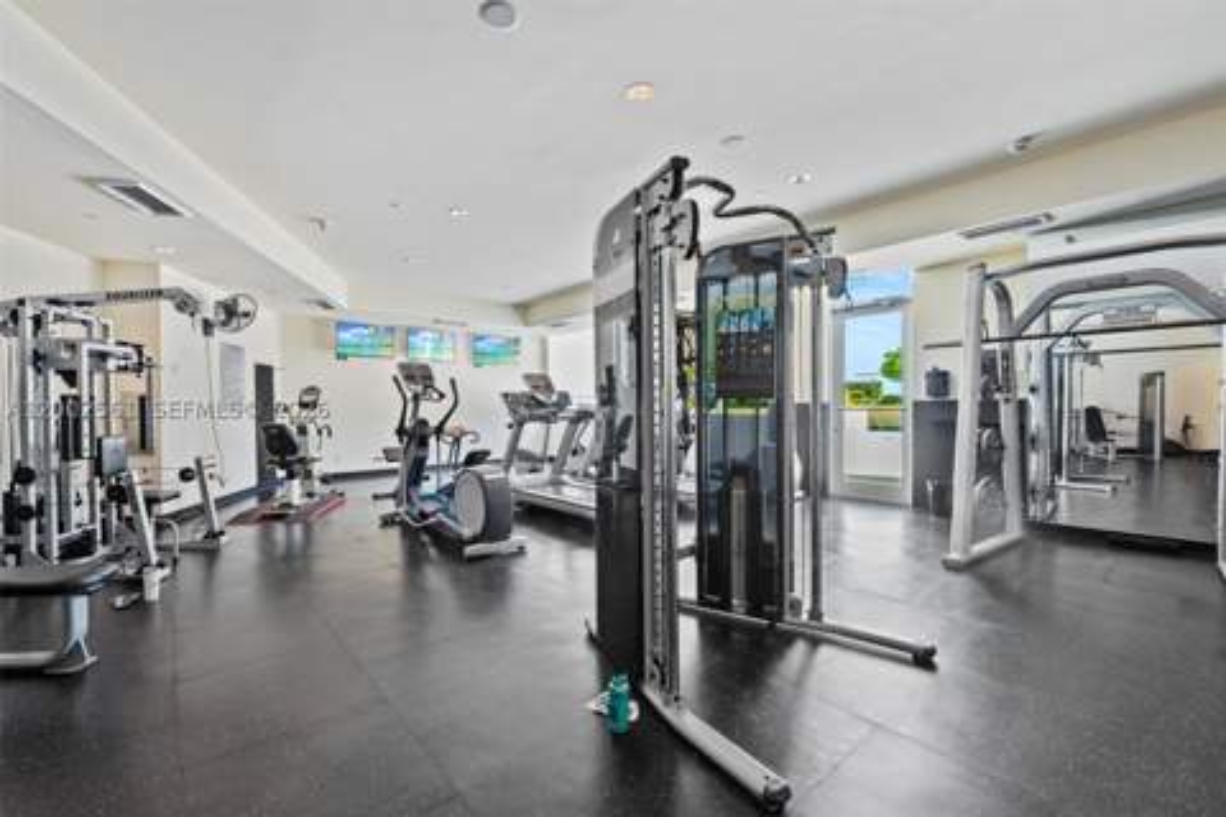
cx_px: 613
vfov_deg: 81.2
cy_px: 408
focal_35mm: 14
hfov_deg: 104.3
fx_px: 477
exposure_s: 1/25
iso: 200
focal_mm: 14
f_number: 8
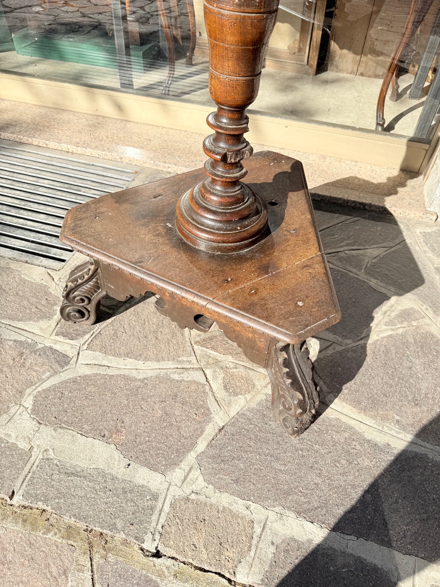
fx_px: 407
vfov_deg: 71.6
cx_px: 220
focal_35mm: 24
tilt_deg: -47.0
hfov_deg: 56.8
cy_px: 294
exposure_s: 1/2703
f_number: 1.78
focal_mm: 6.76
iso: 80
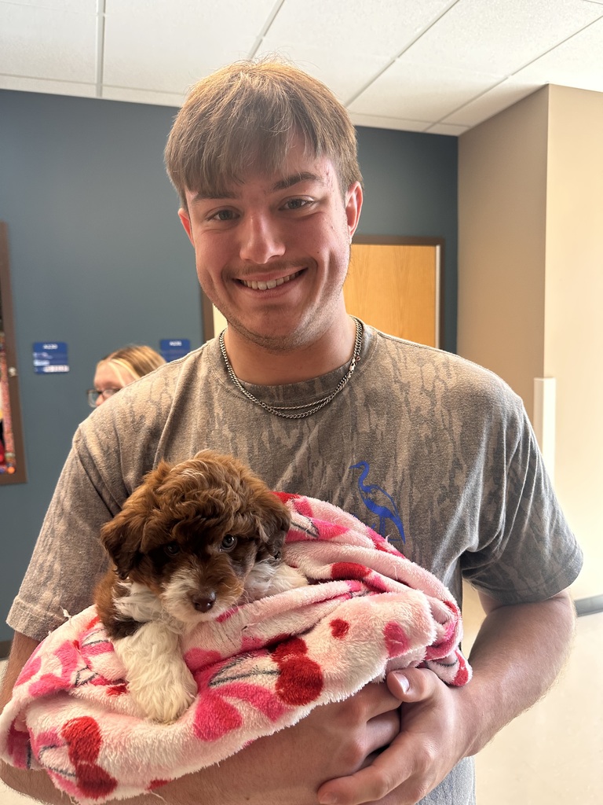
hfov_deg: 56.8
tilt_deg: -4.7
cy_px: 402
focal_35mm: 24
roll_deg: +0.0
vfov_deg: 71.6
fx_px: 557
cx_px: 302
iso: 200
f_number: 1.78
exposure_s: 1/60
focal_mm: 6.86
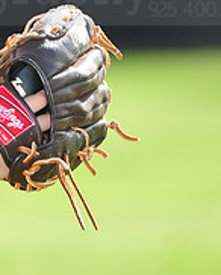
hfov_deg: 2.6
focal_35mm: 598
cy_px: -23
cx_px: -47
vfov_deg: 3.2
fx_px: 4881
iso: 400
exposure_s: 1/1250
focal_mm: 200
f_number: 4.5
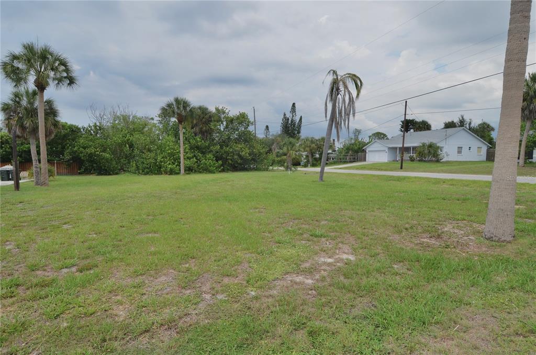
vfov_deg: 36.7
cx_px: 268
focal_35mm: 36
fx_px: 535
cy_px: 178
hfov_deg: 53.2
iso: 140
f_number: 8
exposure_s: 1/250
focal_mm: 24
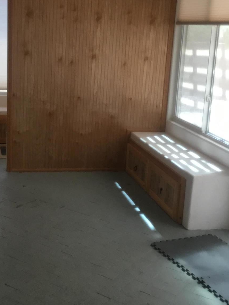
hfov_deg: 26.8
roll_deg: -1.5
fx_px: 476
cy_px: 137
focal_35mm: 54
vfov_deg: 35.5
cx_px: 66
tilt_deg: -13.5
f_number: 2.4
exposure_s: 1/30
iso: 64
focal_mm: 3.3
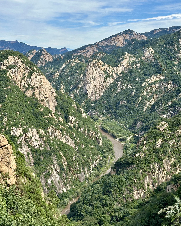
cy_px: 105
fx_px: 341
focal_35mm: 51
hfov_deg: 29.7
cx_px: 91
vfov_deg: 36.6
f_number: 1.78
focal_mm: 6.86
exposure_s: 1/2667
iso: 64
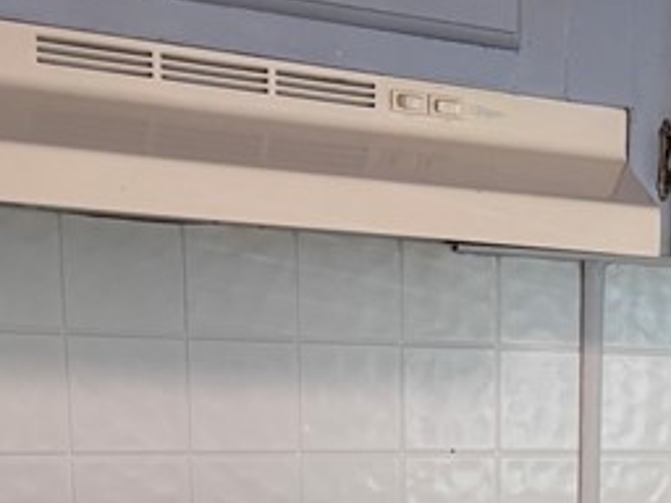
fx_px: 2016
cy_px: 823
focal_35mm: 104
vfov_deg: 13.2
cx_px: 938
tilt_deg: -14.1
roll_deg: -3.6
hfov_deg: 17.4
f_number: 1.6
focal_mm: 5.96
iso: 100
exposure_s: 1/60
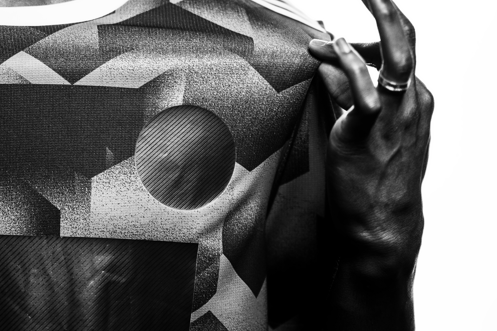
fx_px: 2955
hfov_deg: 9.5
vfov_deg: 6.4
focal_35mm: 214
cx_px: -17
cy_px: -40
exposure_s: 1/200
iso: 100
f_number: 1.6
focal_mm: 85
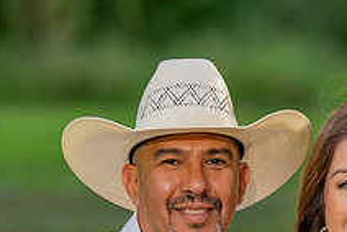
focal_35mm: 546
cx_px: 311
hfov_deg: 3.8
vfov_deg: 2.5
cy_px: 305
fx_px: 5270
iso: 200
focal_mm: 200
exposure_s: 1/200
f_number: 4
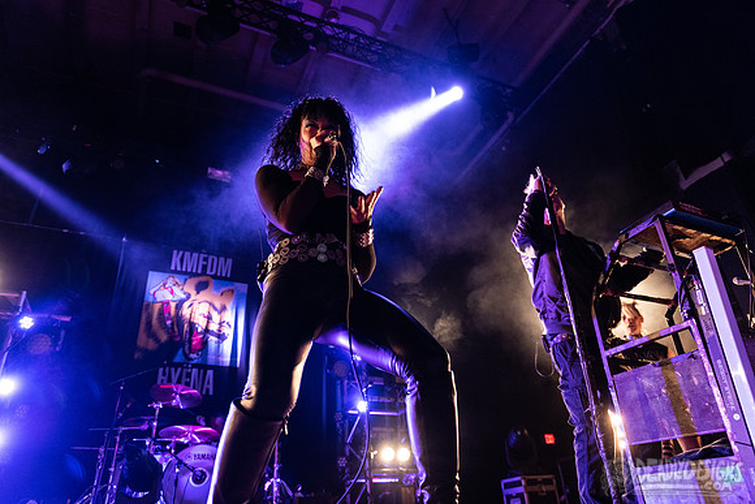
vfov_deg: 53.2
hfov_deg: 73.7
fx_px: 503
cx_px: 378
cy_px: 252
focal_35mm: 24
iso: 3200
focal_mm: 24
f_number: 3.2
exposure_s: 1/250
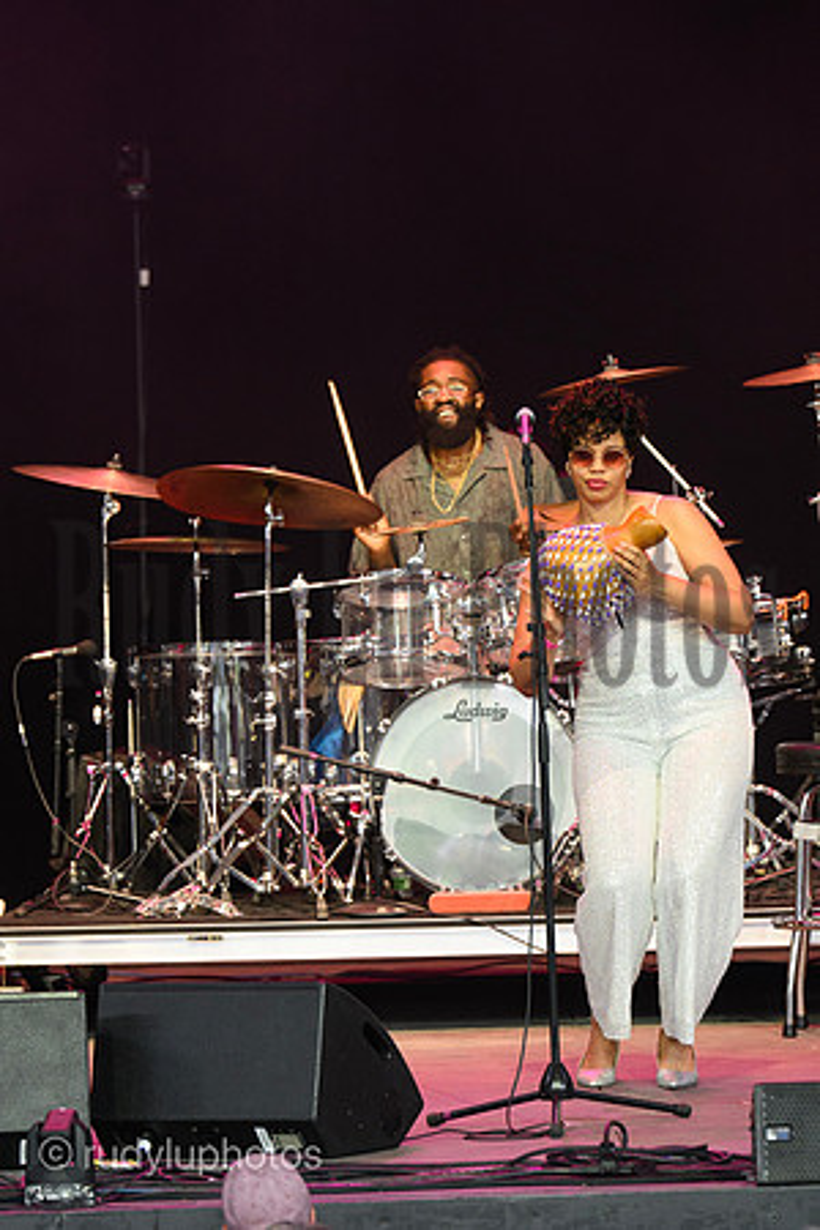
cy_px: 615
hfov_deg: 4.6
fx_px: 10249
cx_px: 410
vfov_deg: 6.9
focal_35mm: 300
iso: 1600
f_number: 4
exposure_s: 1/250
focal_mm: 200
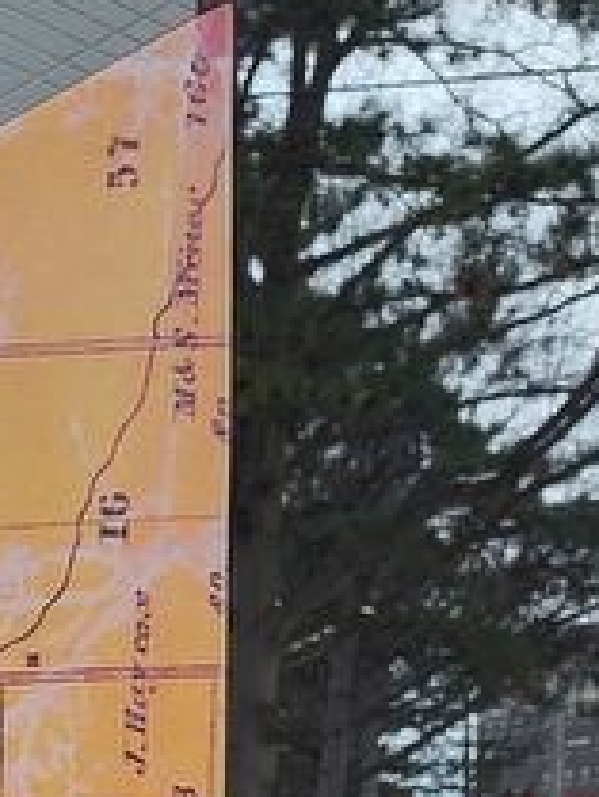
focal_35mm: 88
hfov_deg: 16.1
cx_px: -114
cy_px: 1339
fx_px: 2028
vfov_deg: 18.5
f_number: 1.8
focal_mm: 5.56
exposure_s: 1/349
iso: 100
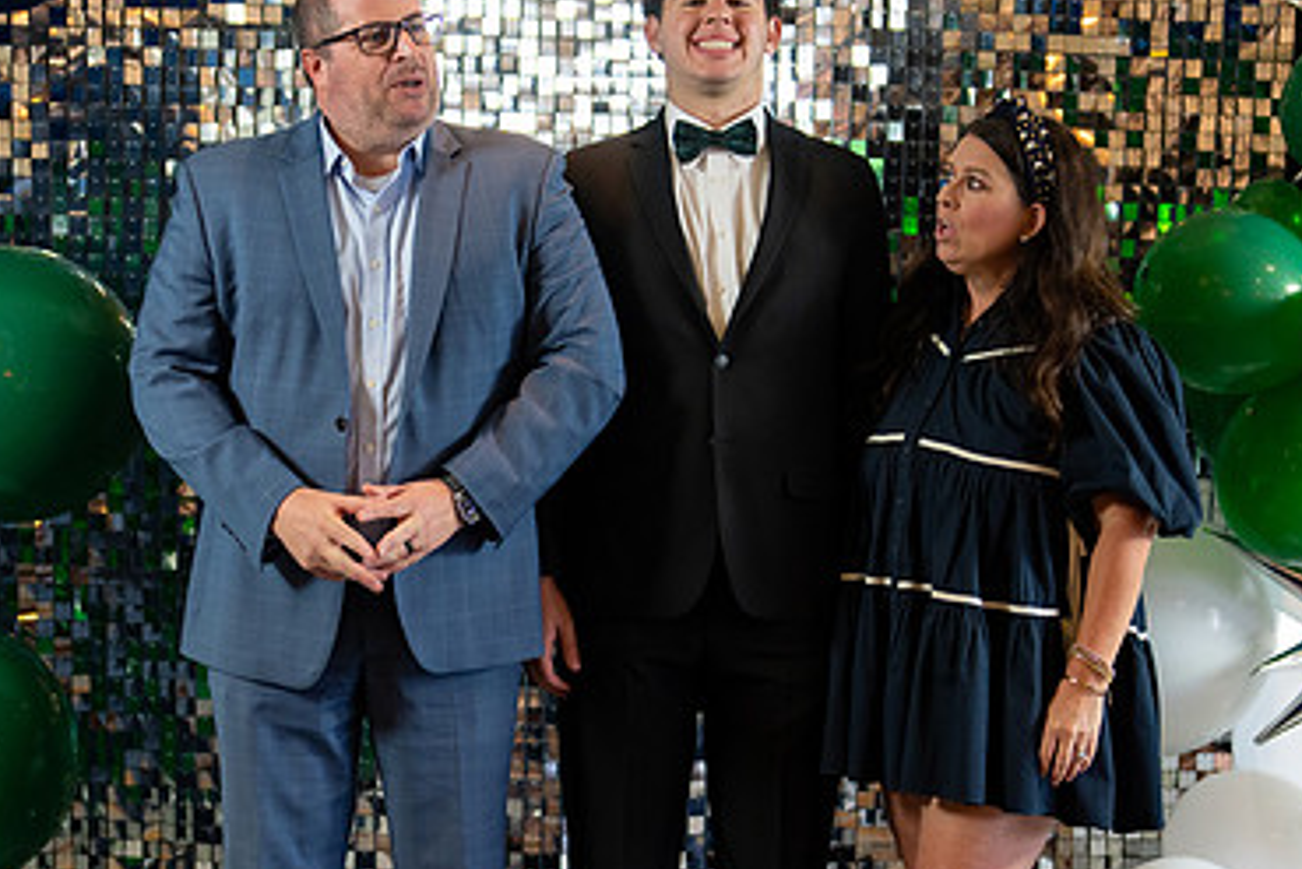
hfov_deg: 22.6
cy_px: 538
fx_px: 3256
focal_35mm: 90
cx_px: 658
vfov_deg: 15.2
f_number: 1.2
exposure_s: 1/320
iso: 800
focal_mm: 50
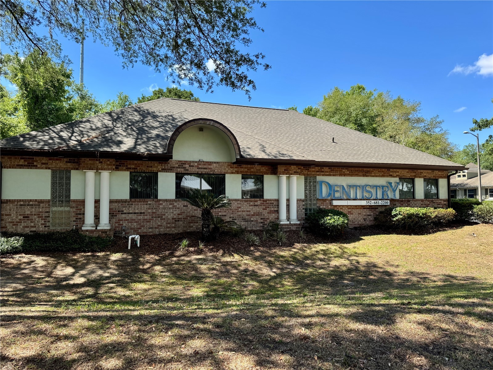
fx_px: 342
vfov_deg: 56.8
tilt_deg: +2.0
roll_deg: -0.5
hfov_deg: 71.6
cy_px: 185
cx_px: 246
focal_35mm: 24
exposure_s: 1/1721
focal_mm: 6.76
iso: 80
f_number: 1.78
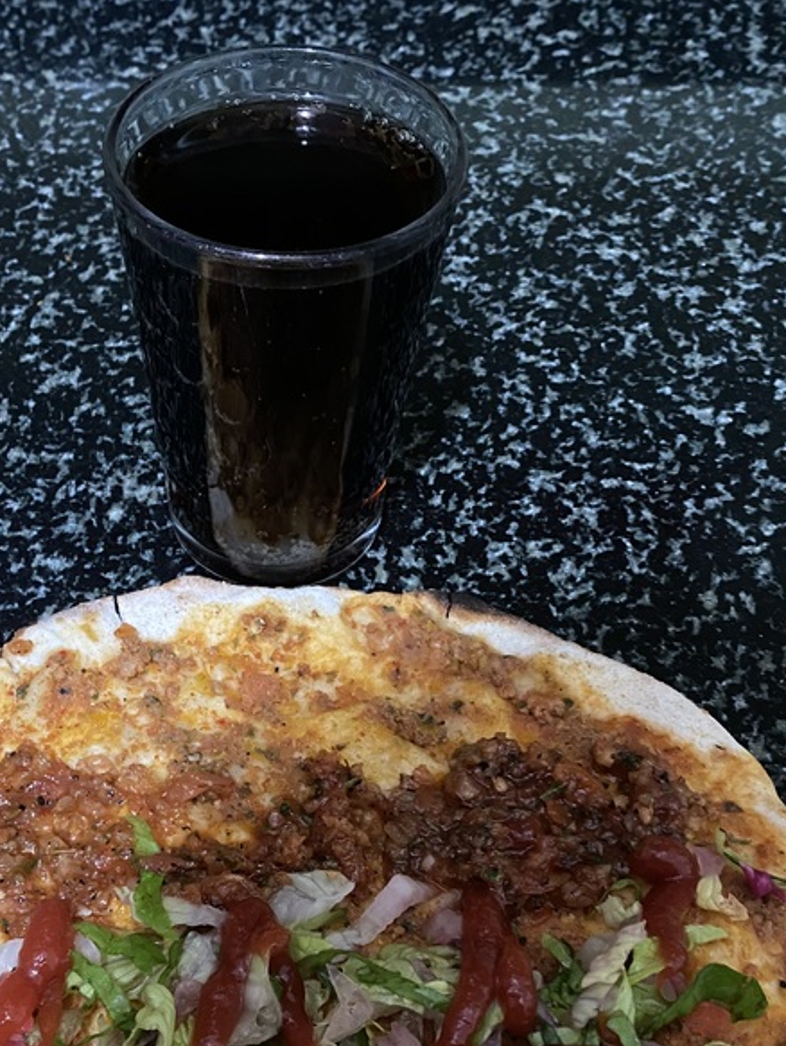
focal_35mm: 41
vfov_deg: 44.1
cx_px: 266
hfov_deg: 34.9
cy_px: 793
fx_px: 1240
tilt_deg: -57.7
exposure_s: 1/25
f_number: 1.8
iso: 1000
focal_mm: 4.25
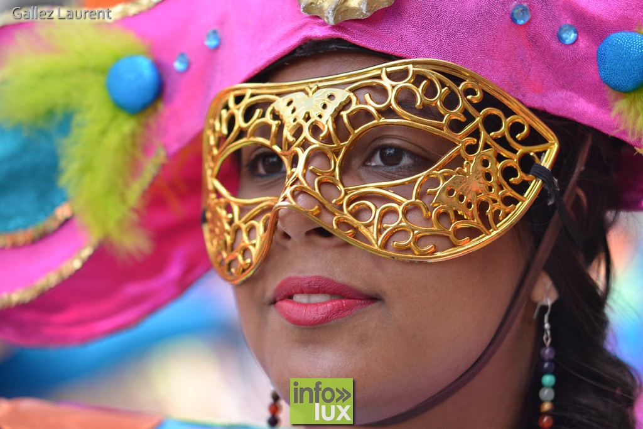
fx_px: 2465
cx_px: 322
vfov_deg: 9.9
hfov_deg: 14.9
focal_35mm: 138
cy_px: 214
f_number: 2.8
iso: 200
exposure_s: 1/250
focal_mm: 92
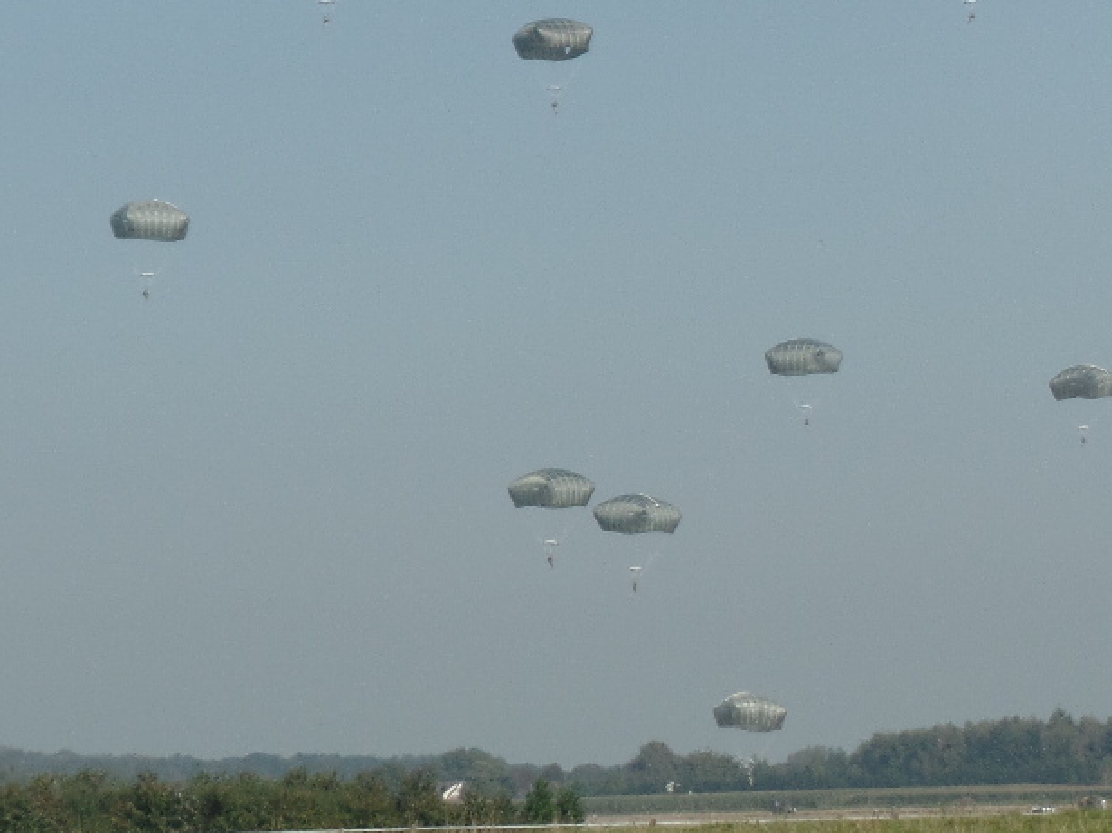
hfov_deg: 8.1
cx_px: 1351
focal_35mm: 242
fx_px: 7772
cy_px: -134
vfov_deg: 6.1
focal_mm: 16.5
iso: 80
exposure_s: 1/1000
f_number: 3.9
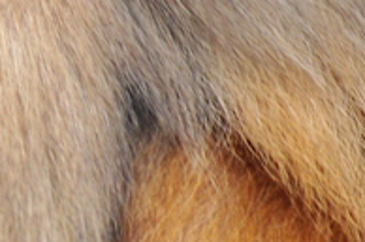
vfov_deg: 0.7
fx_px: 19227
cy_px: -216
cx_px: -384
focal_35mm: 1898
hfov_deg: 1.1
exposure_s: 1/320
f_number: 6.3
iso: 320
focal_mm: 240
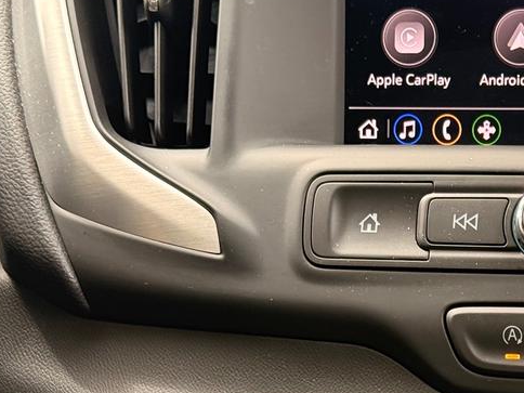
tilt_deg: -19.3
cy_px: 505
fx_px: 1922
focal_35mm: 127
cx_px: 455
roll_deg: +0.8
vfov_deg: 11.4
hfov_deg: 15.4
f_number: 1.78
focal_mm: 6.76
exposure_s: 1/180
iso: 200
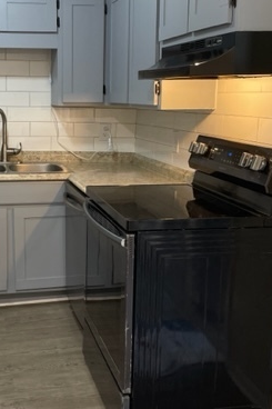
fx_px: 533
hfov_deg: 28.2
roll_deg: +0.0
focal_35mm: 47
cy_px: 187
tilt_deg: -8.8
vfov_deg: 41.9
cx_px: 68
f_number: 1.6
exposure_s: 1/60
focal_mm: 4.2
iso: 200
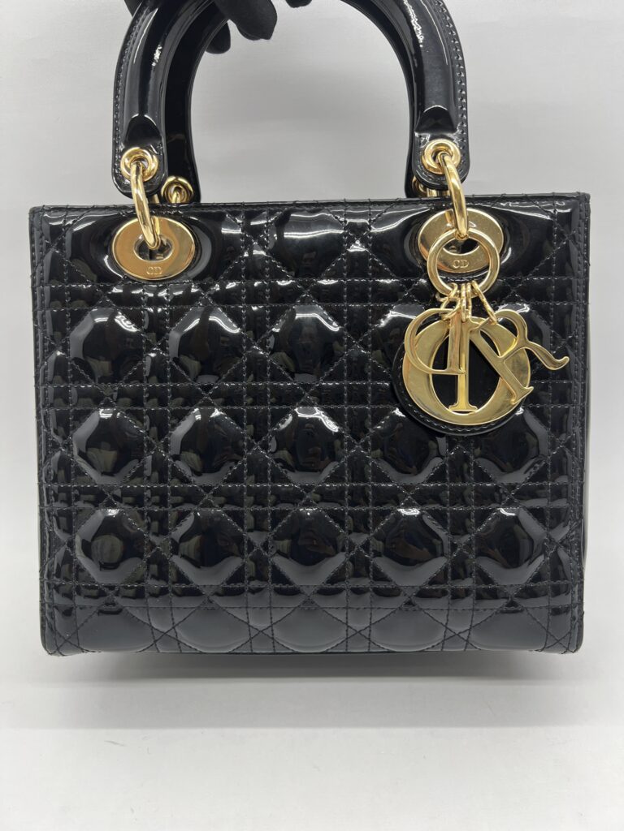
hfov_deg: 53.1
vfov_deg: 67.3
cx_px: 312
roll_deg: +2.4
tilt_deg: -18.7
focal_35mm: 26
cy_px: 416
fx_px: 625
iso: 50
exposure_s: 1/100
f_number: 1.5
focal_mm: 5.7
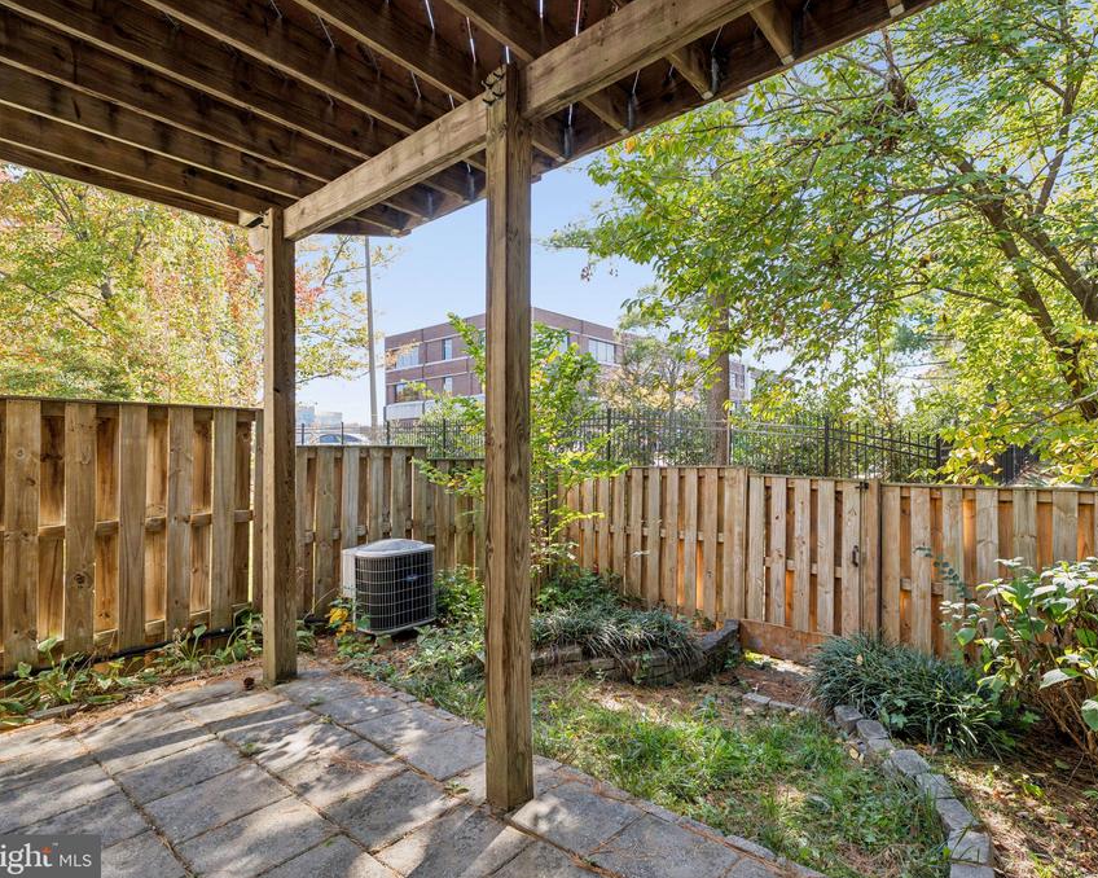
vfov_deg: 77.0
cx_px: 620
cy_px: 440
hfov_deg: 89.2
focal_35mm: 17
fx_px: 552
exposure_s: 1/125
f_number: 4
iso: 125
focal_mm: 10
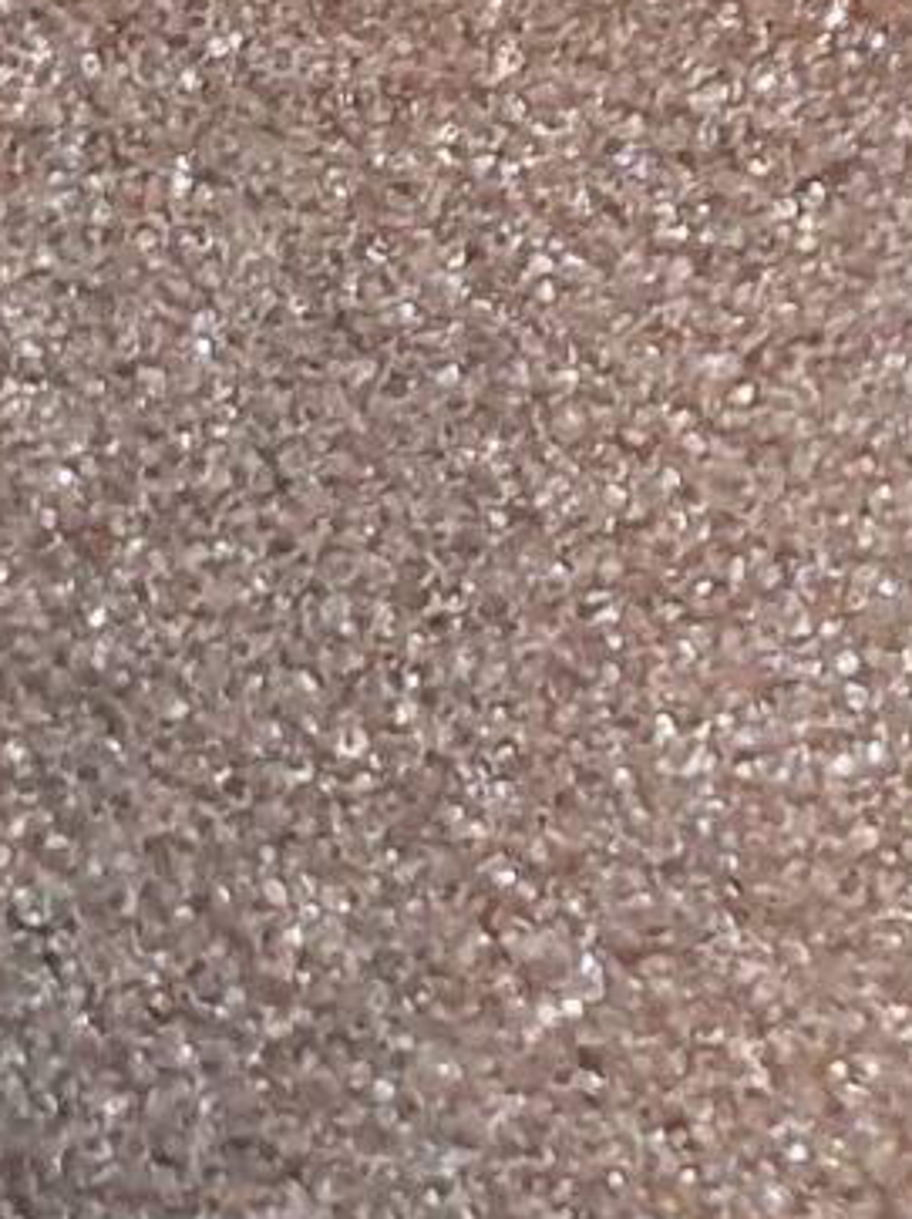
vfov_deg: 10.2
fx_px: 6471
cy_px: -876
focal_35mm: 184
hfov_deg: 7.7
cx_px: 1817
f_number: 2.4
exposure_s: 1/50
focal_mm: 4.3
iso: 320
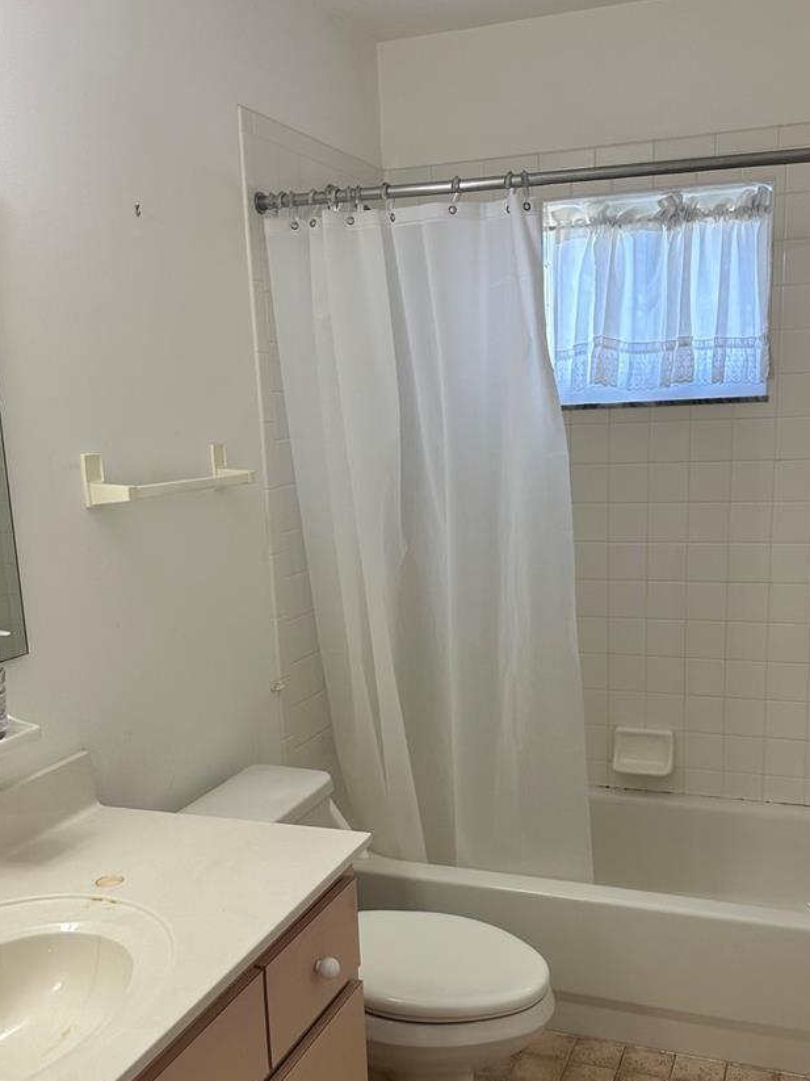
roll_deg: +1.2
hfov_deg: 40.7
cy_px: 659
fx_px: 1092
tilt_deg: -12.1
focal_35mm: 35
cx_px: 440
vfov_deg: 52.2
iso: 100
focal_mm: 6.86
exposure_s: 1/120
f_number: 1.78
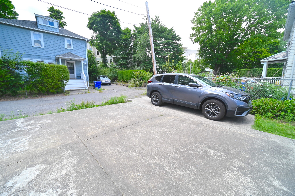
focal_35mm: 14
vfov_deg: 81.1
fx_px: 115
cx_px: 148
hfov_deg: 104.3
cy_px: 98
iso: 100
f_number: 5.6
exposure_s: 1/250
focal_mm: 14
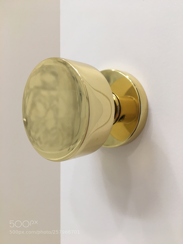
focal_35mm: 29
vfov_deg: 61.7
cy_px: 122
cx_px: 92
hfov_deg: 48.2
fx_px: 204
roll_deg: -0.5
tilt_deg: -2.9
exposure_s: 1/40
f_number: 2.2
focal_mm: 4.15
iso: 25
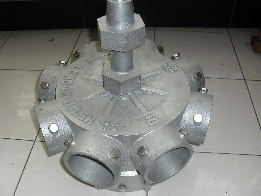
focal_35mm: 38
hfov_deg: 49.0
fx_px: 287
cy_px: 103
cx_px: 125
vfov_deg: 37.7
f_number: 3.1
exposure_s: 1/60
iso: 100
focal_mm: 6.3
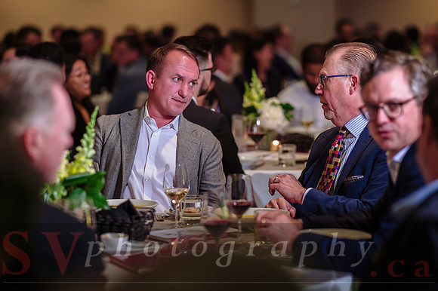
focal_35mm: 117
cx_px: 244
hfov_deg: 17.5
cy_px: 146
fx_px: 1424
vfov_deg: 11.7
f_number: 2
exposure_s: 1/250
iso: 1600
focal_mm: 105
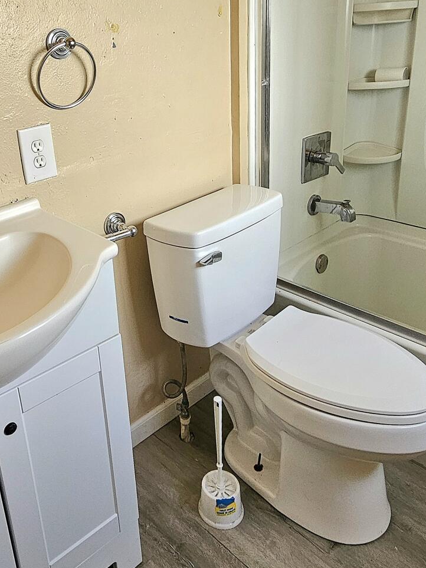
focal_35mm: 27
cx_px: 131
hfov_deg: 50.1
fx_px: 443
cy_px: 208
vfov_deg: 64.2
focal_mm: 2.2
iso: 100
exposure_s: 1/60.2
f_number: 2.2
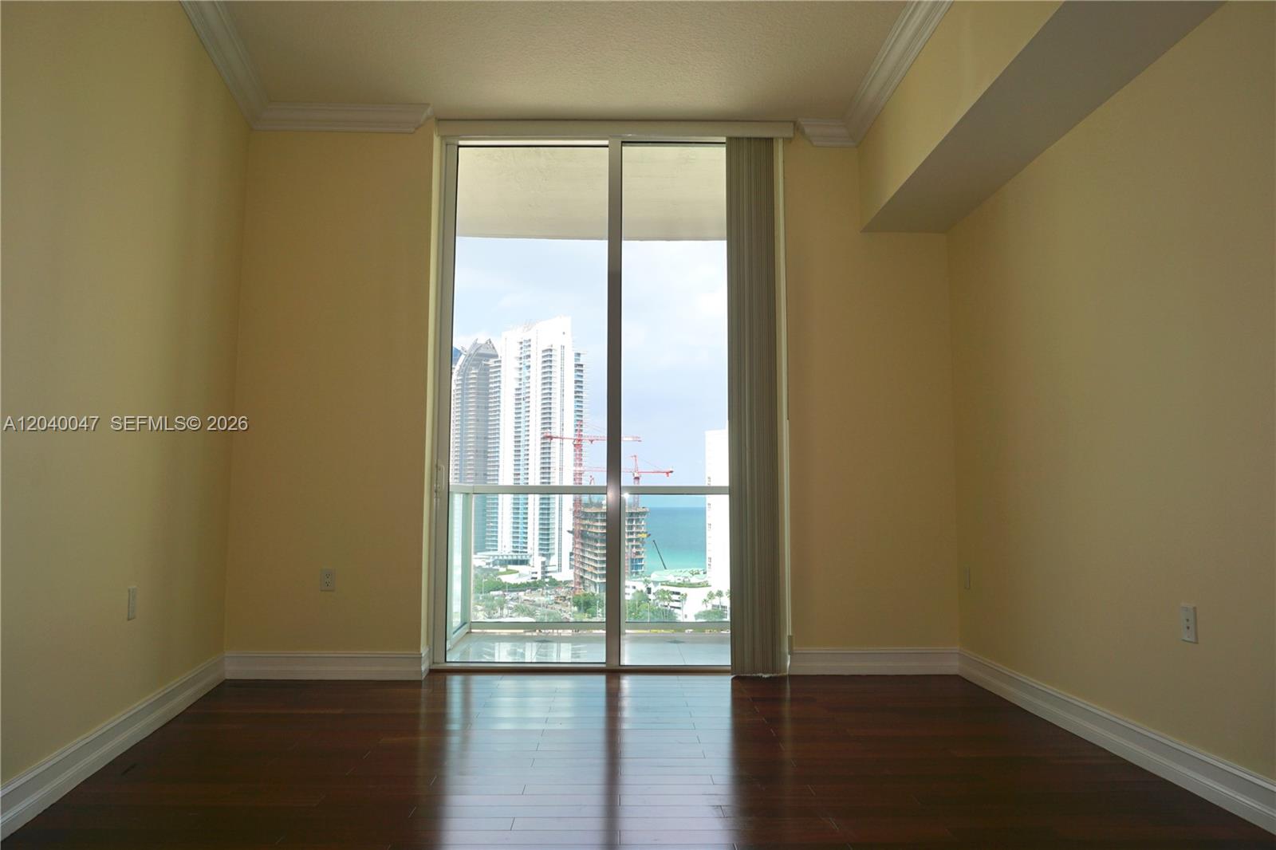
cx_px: 638
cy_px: 425
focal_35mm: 24
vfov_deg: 53.1
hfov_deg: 73.8
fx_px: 850
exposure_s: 1/125
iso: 100
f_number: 8
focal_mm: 16
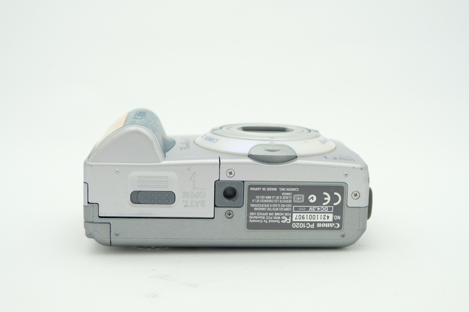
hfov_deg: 32.9
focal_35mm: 61
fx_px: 794
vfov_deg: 22.2
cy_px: 156
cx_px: 234
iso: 200
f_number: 8
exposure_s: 1/125
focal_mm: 40.7
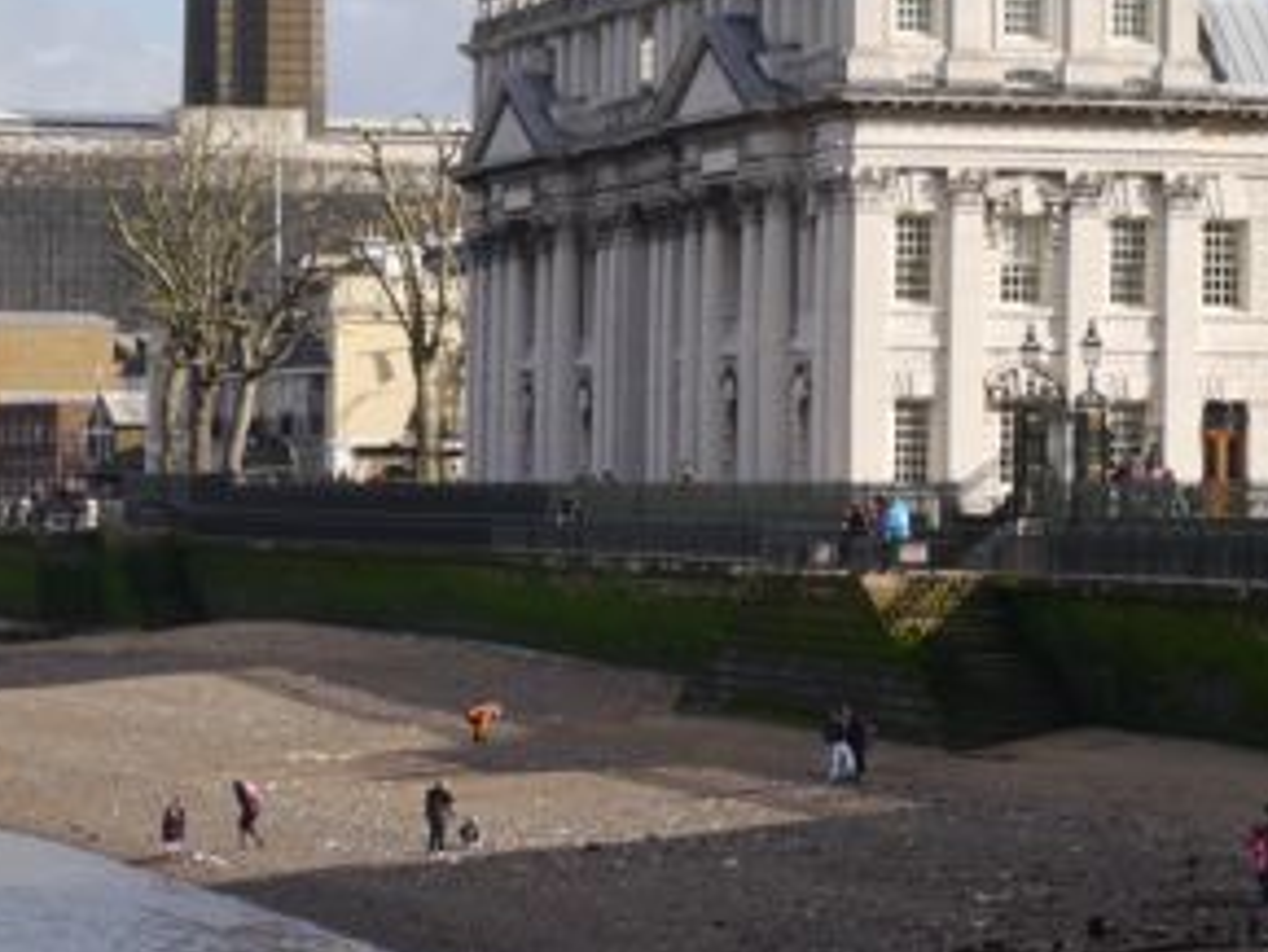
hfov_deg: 10.6
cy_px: 570
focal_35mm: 186
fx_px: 6816
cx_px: 597
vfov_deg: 8.0
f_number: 9
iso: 160
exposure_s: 1/320
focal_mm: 42
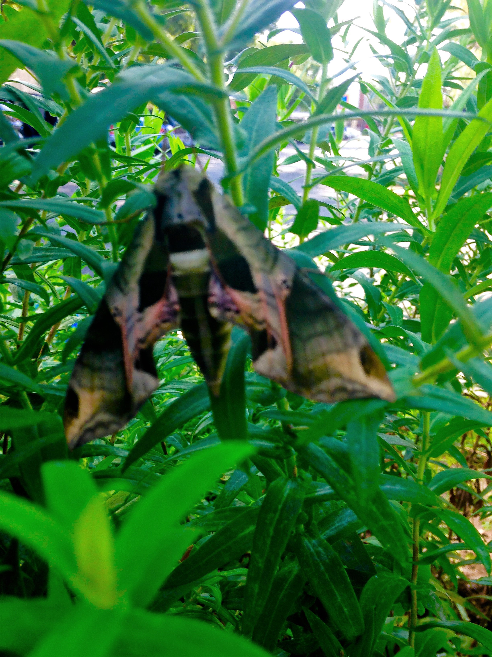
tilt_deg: -18.7
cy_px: 328
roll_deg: -1.5
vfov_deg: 55.4
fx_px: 625
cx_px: 246
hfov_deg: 42.9
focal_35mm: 33
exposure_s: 1/126
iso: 50
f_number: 2.4
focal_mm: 4.12
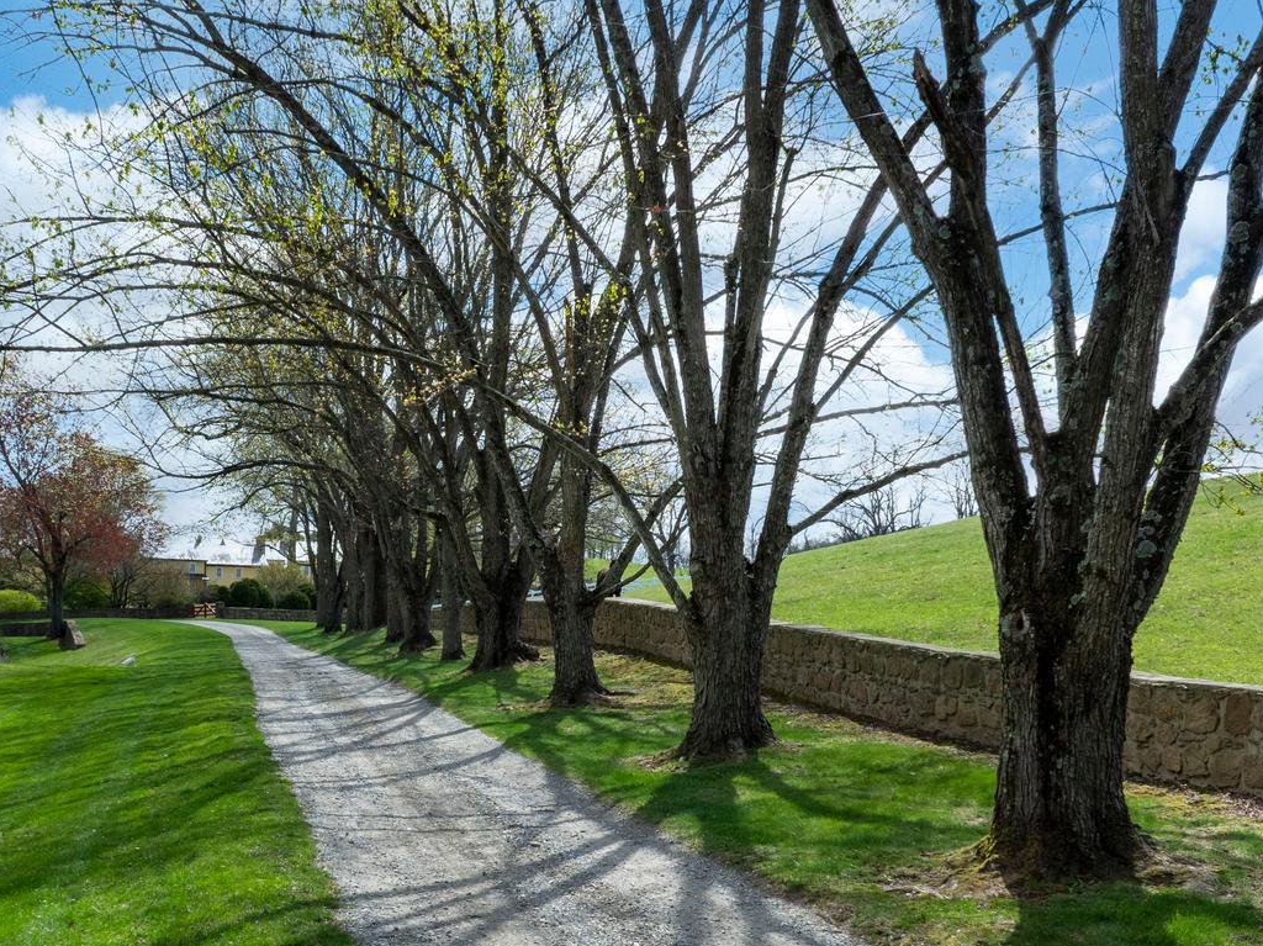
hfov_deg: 39.5
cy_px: 647
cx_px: 496
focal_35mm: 48
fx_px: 1751
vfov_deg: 30.0
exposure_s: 1/320
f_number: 7.1
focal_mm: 12.29
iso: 100
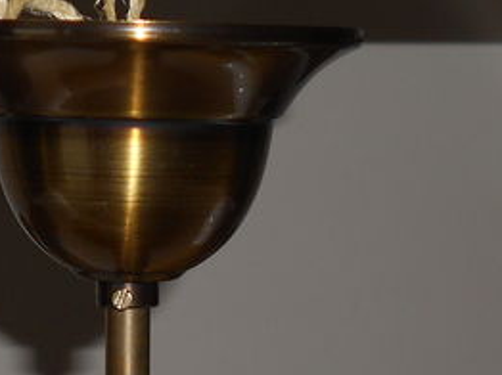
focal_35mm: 168
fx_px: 2434
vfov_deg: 8.7
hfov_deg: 11.7
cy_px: 469
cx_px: 132
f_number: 4.2
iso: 80
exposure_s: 1/30
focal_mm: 7.7
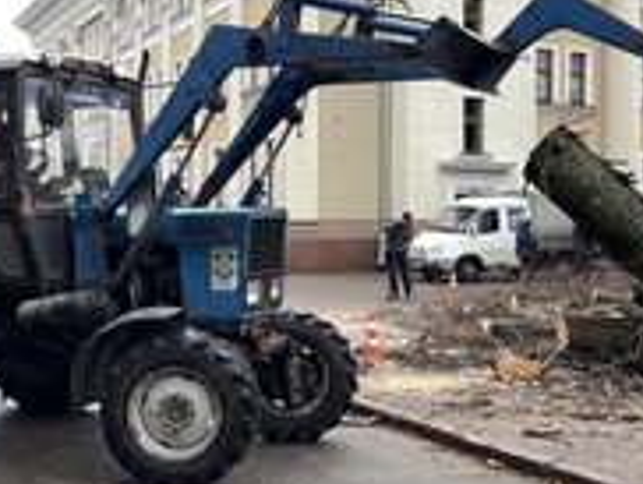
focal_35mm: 57
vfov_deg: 25.7
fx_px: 1060
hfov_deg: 33.7
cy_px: 216
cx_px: 374
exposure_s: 1/130
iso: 32
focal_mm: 4.2
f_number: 1.6
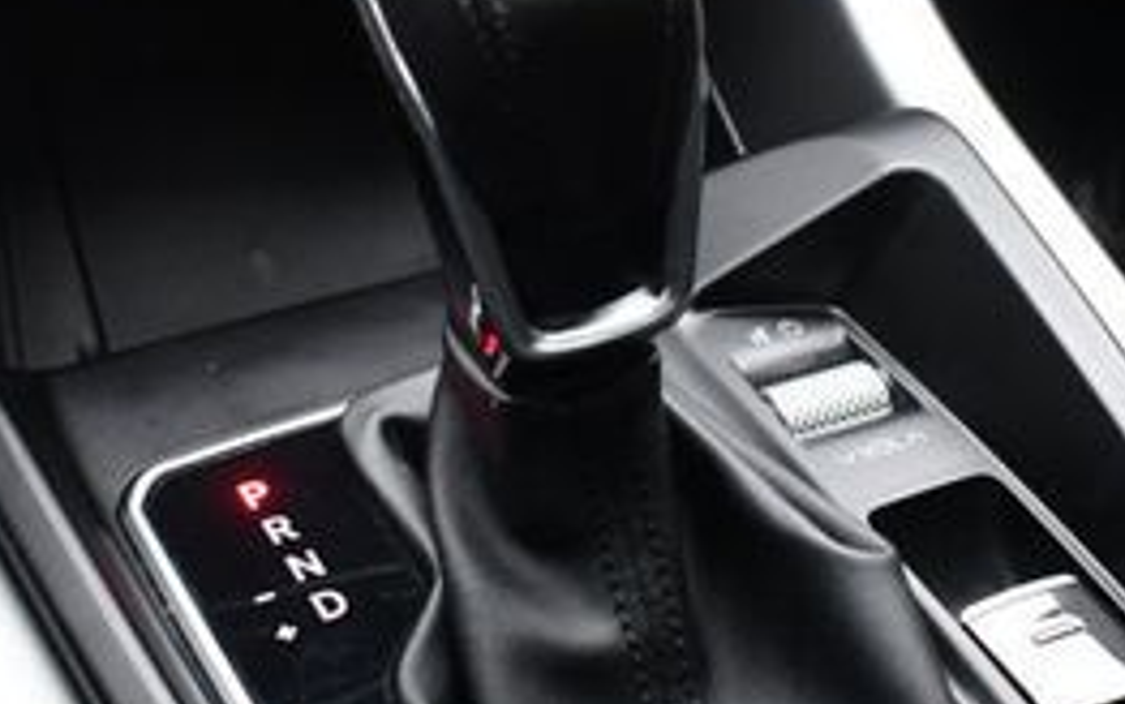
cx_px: 717
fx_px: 2362
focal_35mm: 77
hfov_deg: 26.7
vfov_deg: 16.9
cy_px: 511
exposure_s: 1/125
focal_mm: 21
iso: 900
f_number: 3.8
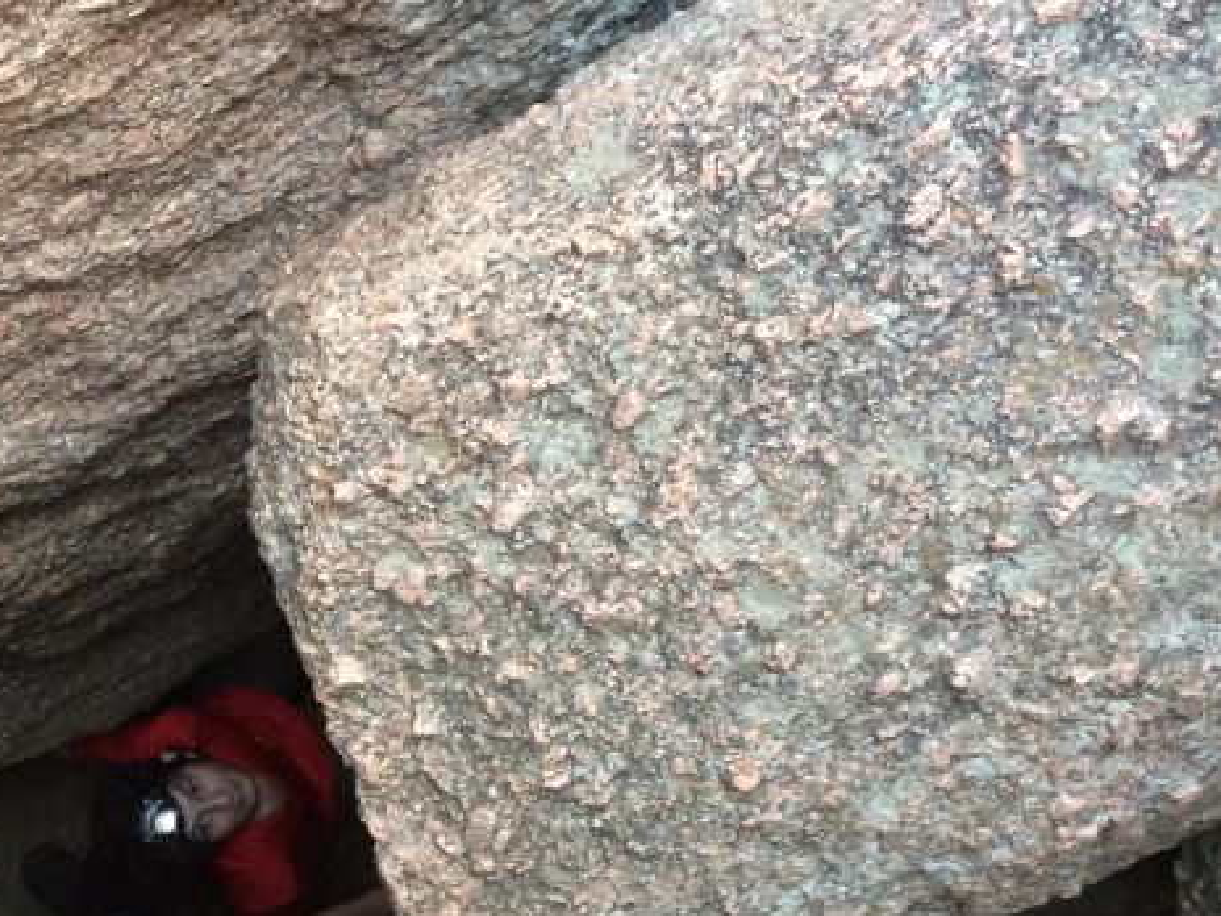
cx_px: 318
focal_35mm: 64
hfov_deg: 29.8
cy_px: 863
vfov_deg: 22.3
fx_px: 2257
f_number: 2.2
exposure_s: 1/30
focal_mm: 4.15
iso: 50
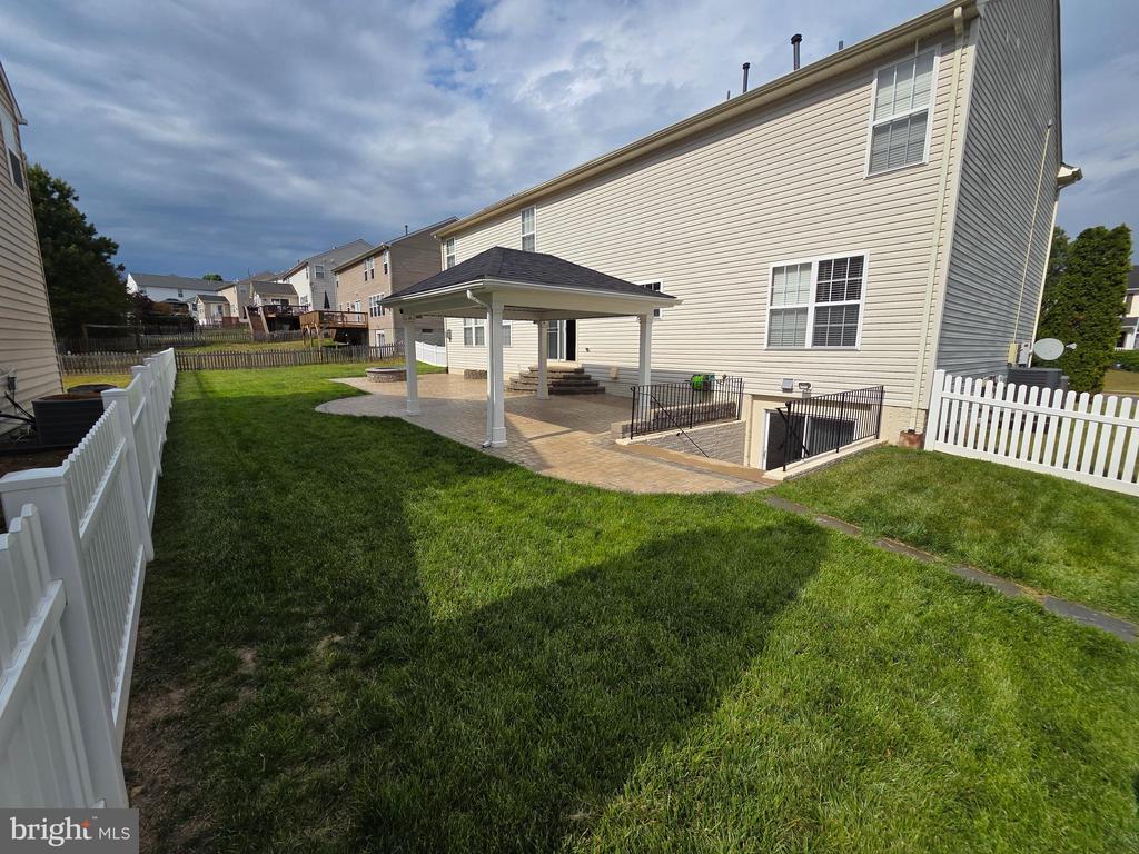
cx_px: 570
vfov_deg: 89.9
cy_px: 427
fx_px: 428
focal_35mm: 13
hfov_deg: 106.2
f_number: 2.2
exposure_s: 1/3474
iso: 50
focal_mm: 2.2
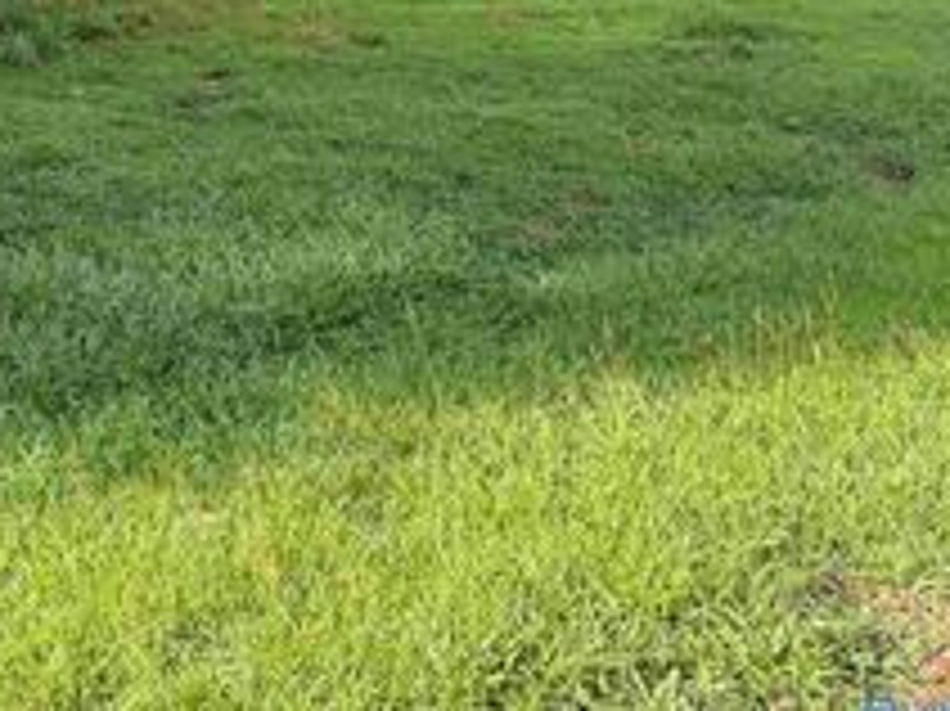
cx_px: -122
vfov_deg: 23.8
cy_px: -97
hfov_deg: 30.0
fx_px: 1563
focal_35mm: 57
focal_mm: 6.76
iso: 80
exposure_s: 1/510
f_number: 1.78
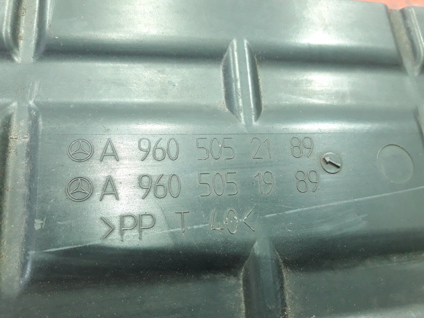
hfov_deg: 63.4
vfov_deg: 49.7
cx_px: 212
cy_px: 159
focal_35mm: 28
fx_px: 343
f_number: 1.9
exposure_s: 1/25
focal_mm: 3.7
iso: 200
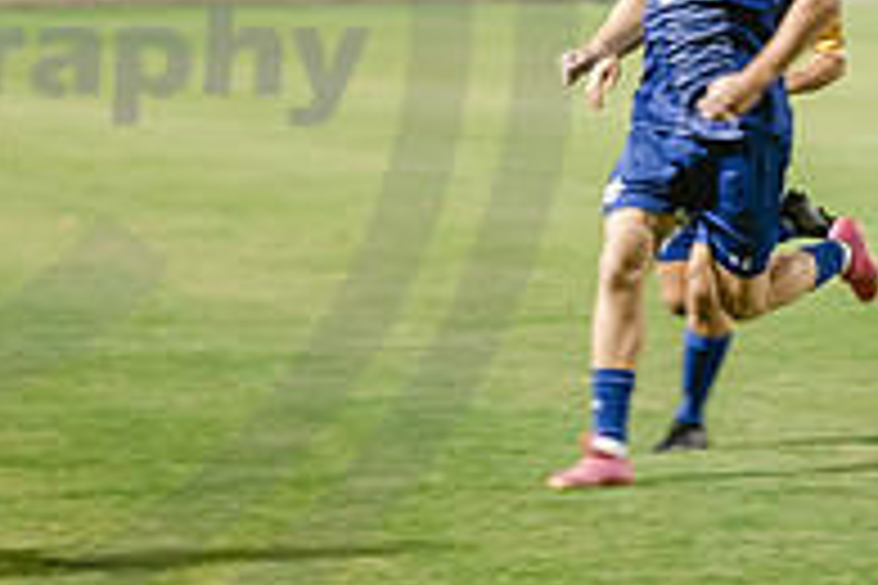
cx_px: -221
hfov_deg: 5.9
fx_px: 8414
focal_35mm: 345
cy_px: -2
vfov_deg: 4.0
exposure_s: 1/200
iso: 1600
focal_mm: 116
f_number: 2.8
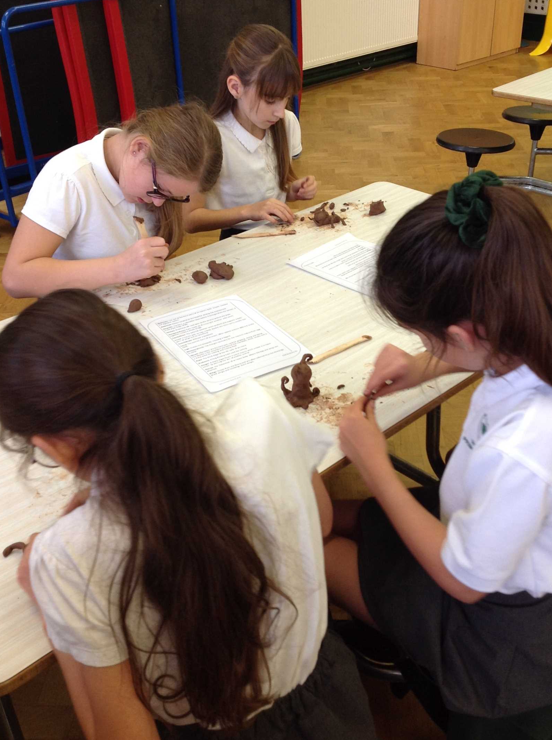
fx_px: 895
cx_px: 301
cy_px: 331
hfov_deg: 34.2
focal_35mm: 42
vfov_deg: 44.8
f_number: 2.4
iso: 50
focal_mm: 4.28
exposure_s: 1/25
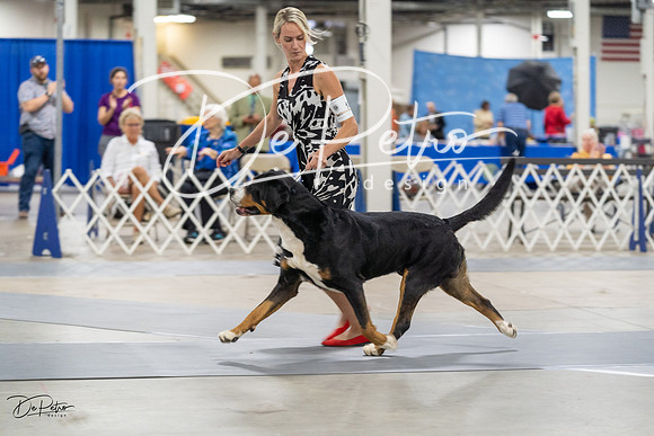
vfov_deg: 14.6
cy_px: 218
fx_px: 1708
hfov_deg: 21.7
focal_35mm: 94
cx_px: 327
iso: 2500
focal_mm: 94
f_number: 2.8
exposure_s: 1/160
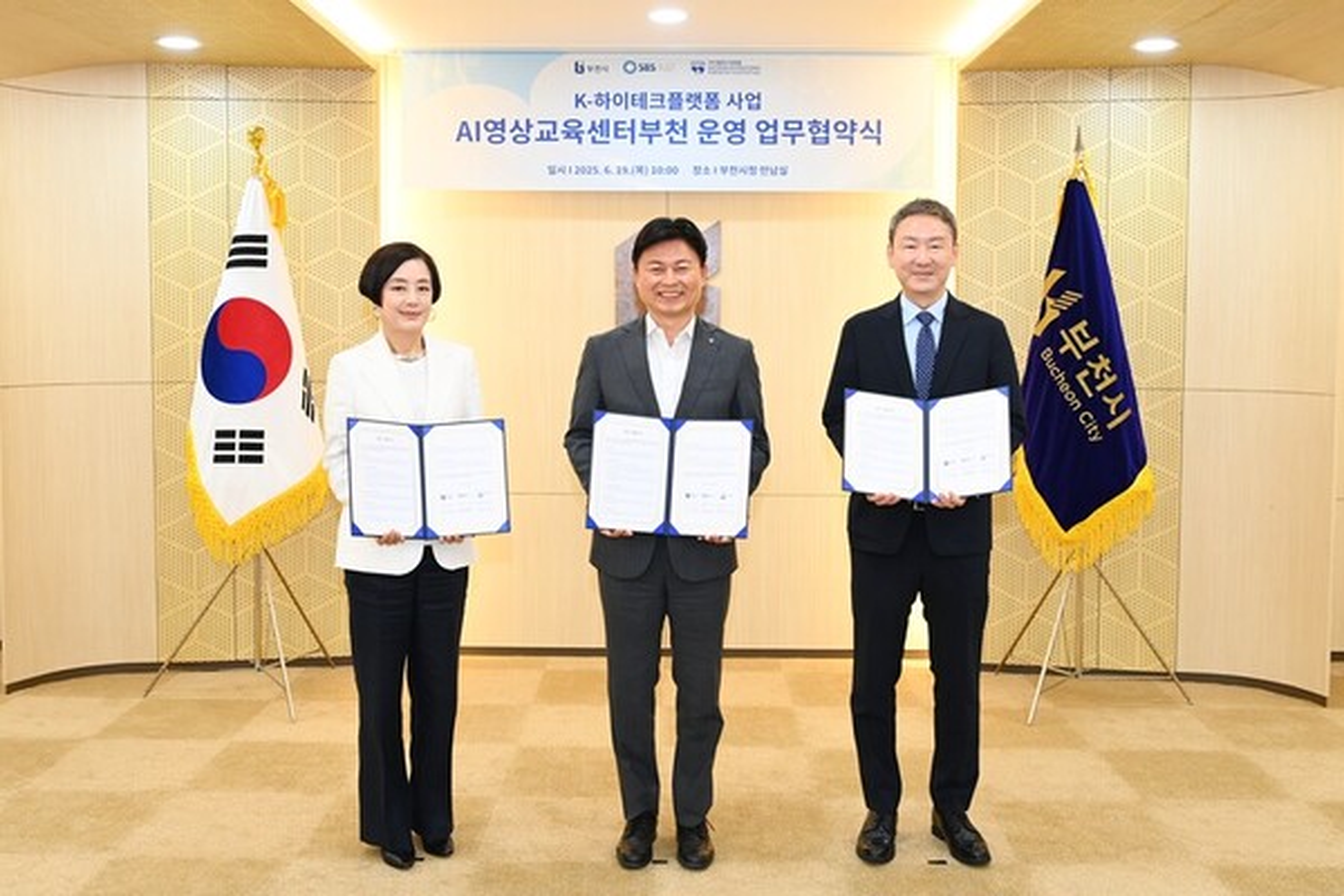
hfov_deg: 58.7
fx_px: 1195
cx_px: 672
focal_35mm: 32
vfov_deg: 41.1
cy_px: 448
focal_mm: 32
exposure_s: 1/160
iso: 2500
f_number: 6.3
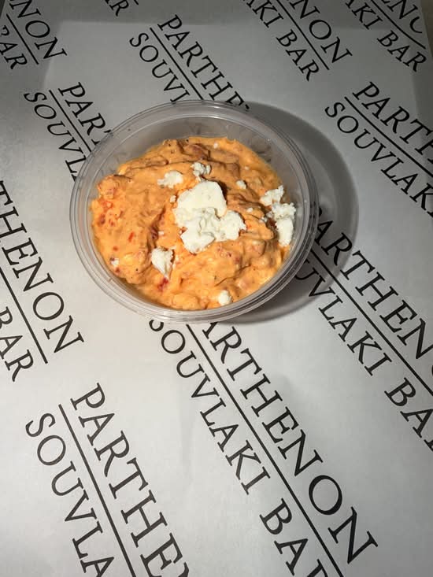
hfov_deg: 56.8
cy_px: 288
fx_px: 400
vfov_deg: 71.6
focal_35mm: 24
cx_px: 216
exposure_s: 1/160
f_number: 2.2
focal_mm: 2.22
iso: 12
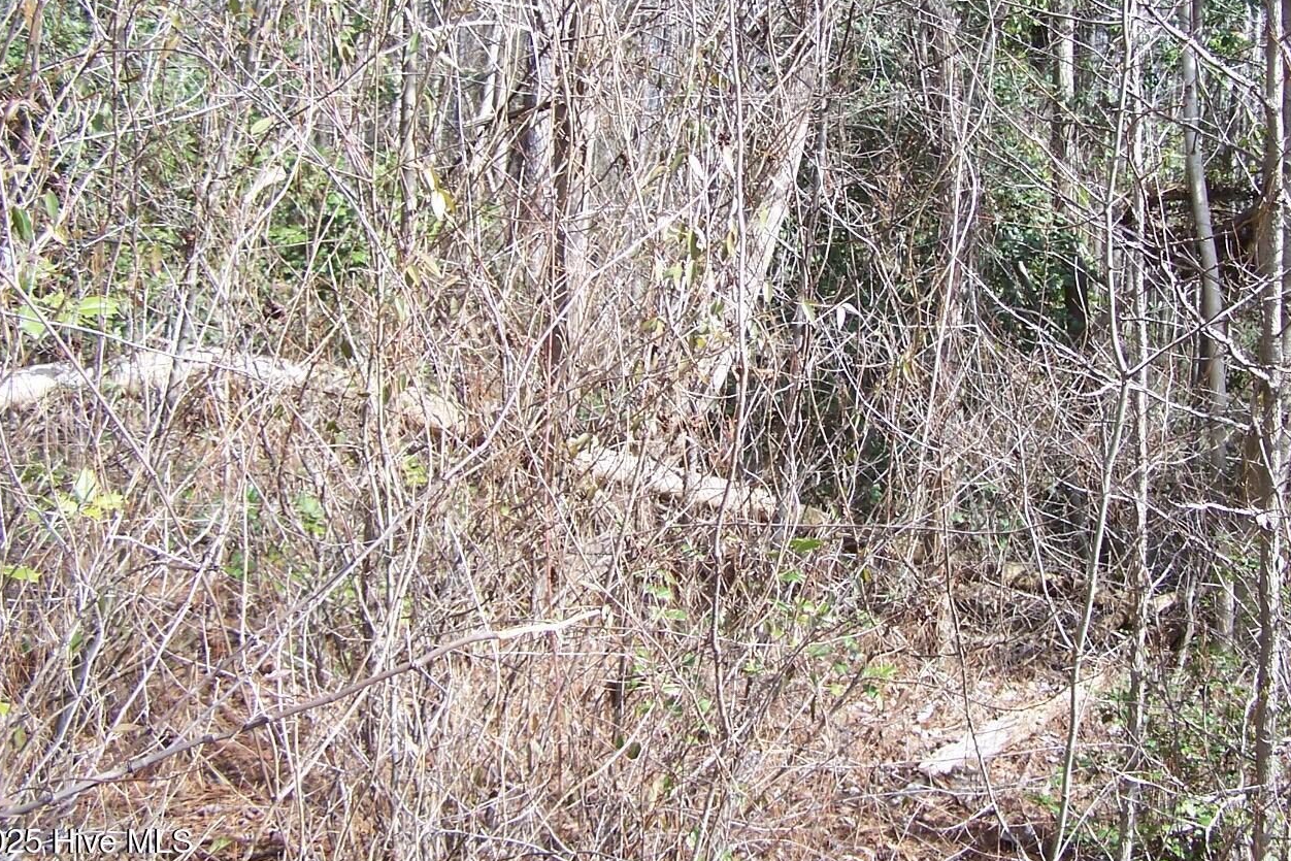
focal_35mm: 49
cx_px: 739
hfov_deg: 40.2
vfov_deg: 27.4
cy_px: 295
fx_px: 1757
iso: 80
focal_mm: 6.3
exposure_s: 1/350
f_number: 2.8
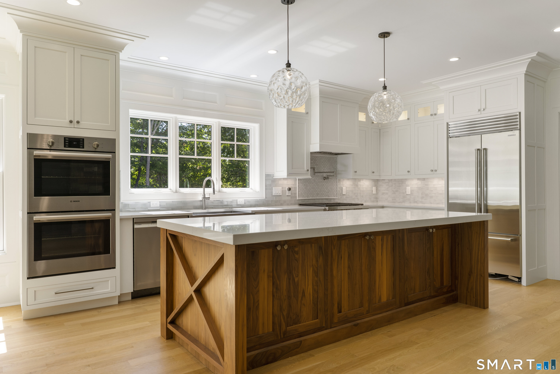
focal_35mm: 24
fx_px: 373
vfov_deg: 53.1
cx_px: 280
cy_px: 187
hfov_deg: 73.7
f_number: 8
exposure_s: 1/6
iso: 320
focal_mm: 24
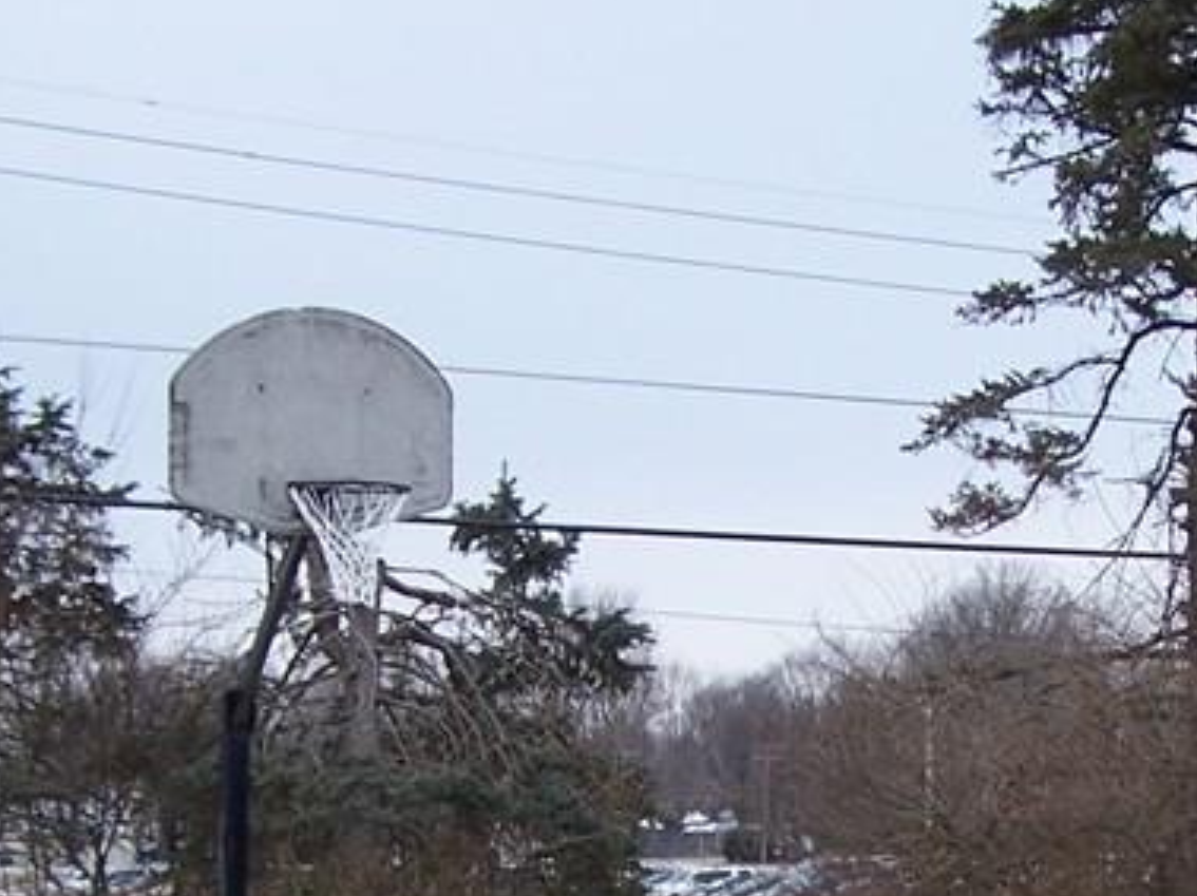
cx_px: 846
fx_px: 3559
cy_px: 1038
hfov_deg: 19.0
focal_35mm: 103
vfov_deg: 14.0
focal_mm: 6.3
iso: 80
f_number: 2.8
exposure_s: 1/350
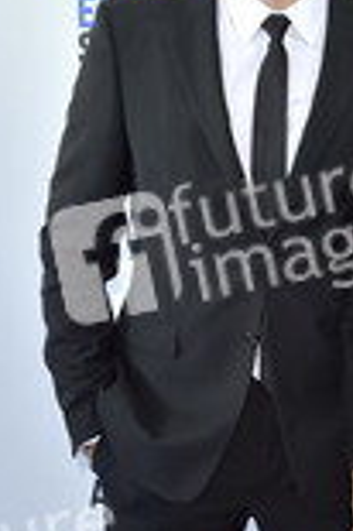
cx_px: 327
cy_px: 415
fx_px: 2668
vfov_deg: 11.3
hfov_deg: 7.5
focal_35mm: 181
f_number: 6.3
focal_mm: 70
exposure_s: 1/320
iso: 500
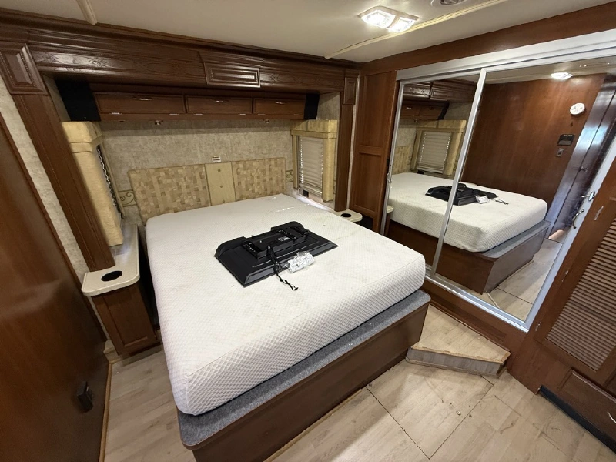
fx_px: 249
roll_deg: +1.2
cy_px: 231
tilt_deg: -22.6
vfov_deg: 85.7
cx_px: 308
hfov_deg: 102.1
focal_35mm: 14
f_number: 2.2
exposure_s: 1/60
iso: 200
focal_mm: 2.22
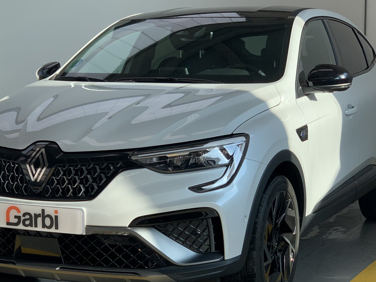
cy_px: 170
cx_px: 157
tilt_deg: -7.5
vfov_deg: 16.6
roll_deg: +0.4
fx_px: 967
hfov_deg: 22.0
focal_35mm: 89
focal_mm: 6
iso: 16
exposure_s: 1/311
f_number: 2.4
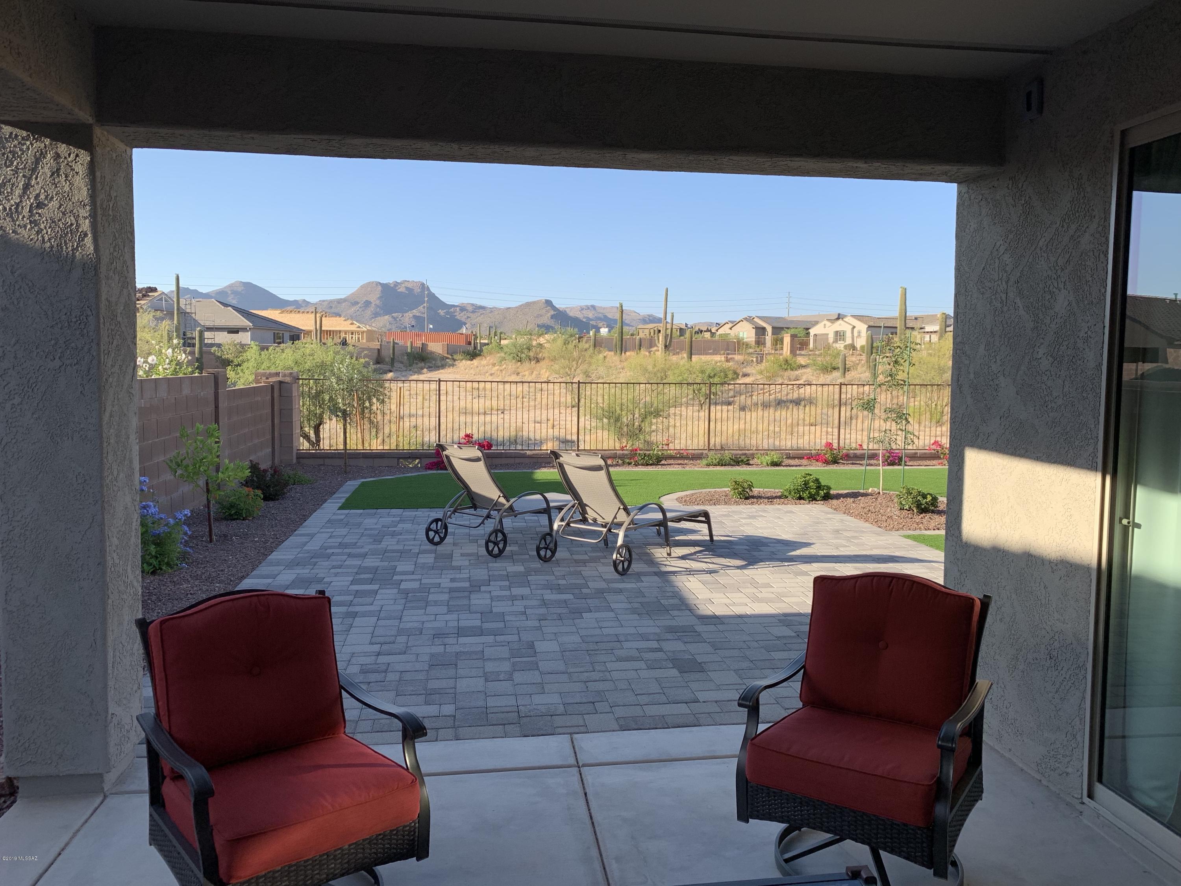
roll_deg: -1.5
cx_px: 590
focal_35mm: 26
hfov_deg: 67.3
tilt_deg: -3.7
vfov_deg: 53.1
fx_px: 887
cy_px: 443
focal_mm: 4.25
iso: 25
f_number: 1.8
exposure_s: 1/1001
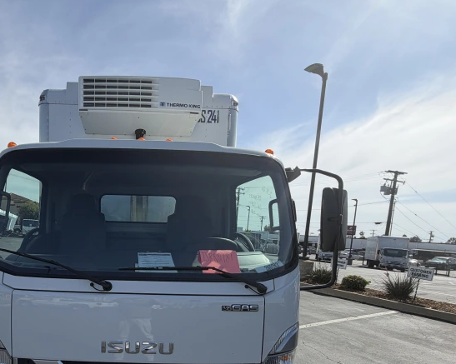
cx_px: 139
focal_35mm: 20
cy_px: 246
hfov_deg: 76.9
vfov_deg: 66.0
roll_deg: -5.5
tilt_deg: -1.7
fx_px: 270
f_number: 2.2
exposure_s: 1/1001
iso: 20
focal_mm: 2.22
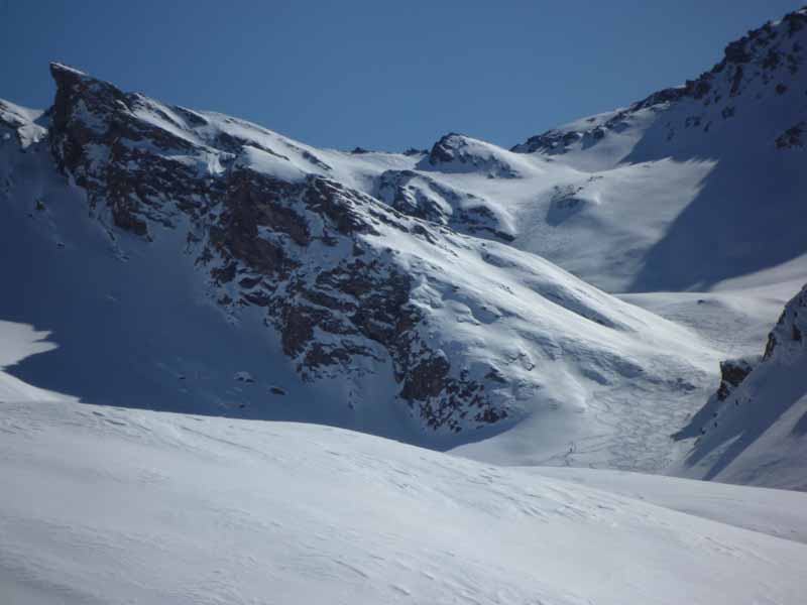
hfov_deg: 15.8
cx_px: 404
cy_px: 302
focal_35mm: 125
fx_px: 2914
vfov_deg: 11.9
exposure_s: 1/800
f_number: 8
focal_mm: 22
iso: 100
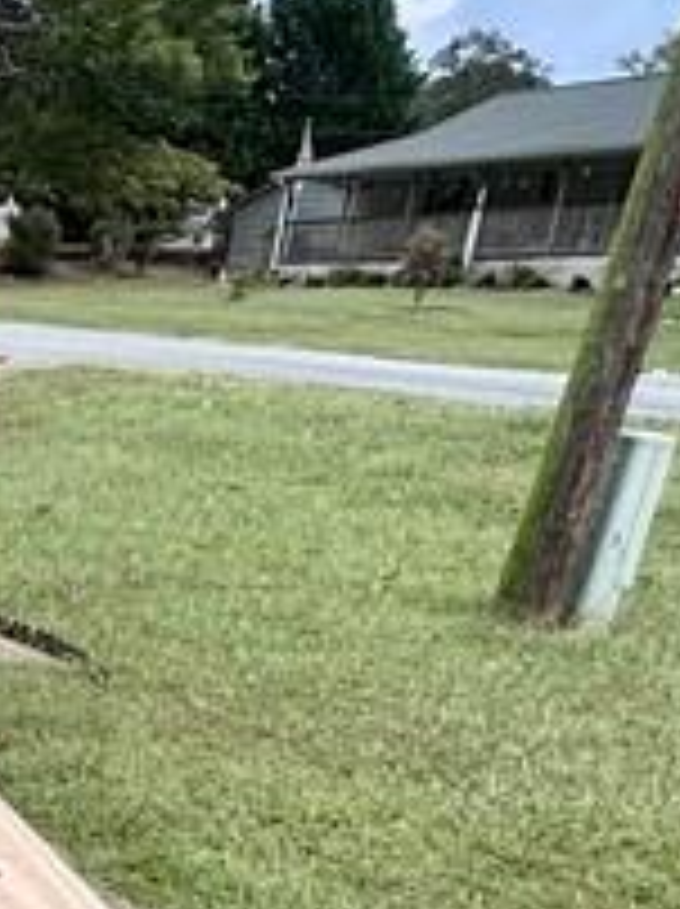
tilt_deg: -17.0
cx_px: -779
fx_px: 1864
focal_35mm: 71
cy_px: 873
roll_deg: -1.7
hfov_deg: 15.4
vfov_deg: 26.2
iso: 40
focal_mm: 2.22
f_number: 2.2
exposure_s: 1/1171
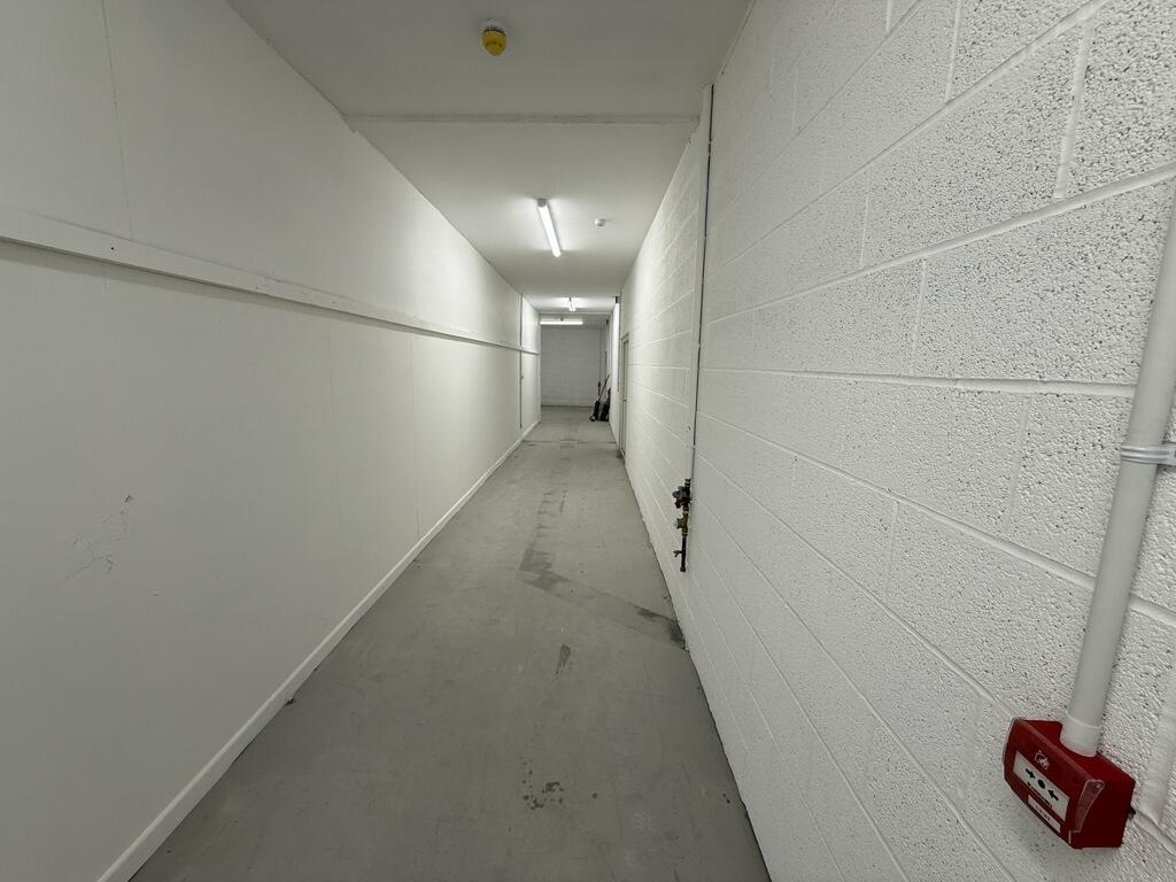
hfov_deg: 102.1
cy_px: 441
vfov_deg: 85.7
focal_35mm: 14
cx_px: 588
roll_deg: -1.0
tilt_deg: -7.7
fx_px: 476
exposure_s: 1/103
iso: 64
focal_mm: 2.22
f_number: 2.2
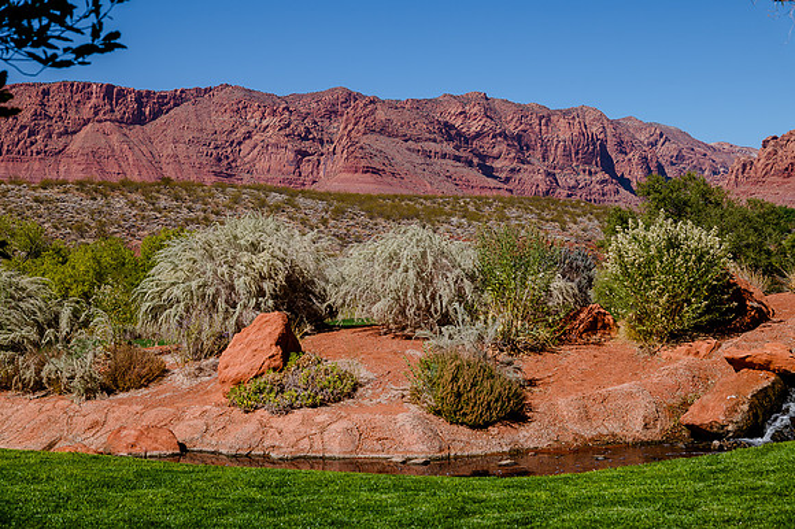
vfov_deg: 21.9
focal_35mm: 62
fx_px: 1368
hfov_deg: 32.4
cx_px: 398
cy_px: 264
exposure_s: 1/500
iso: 200
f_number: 8
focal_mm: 62
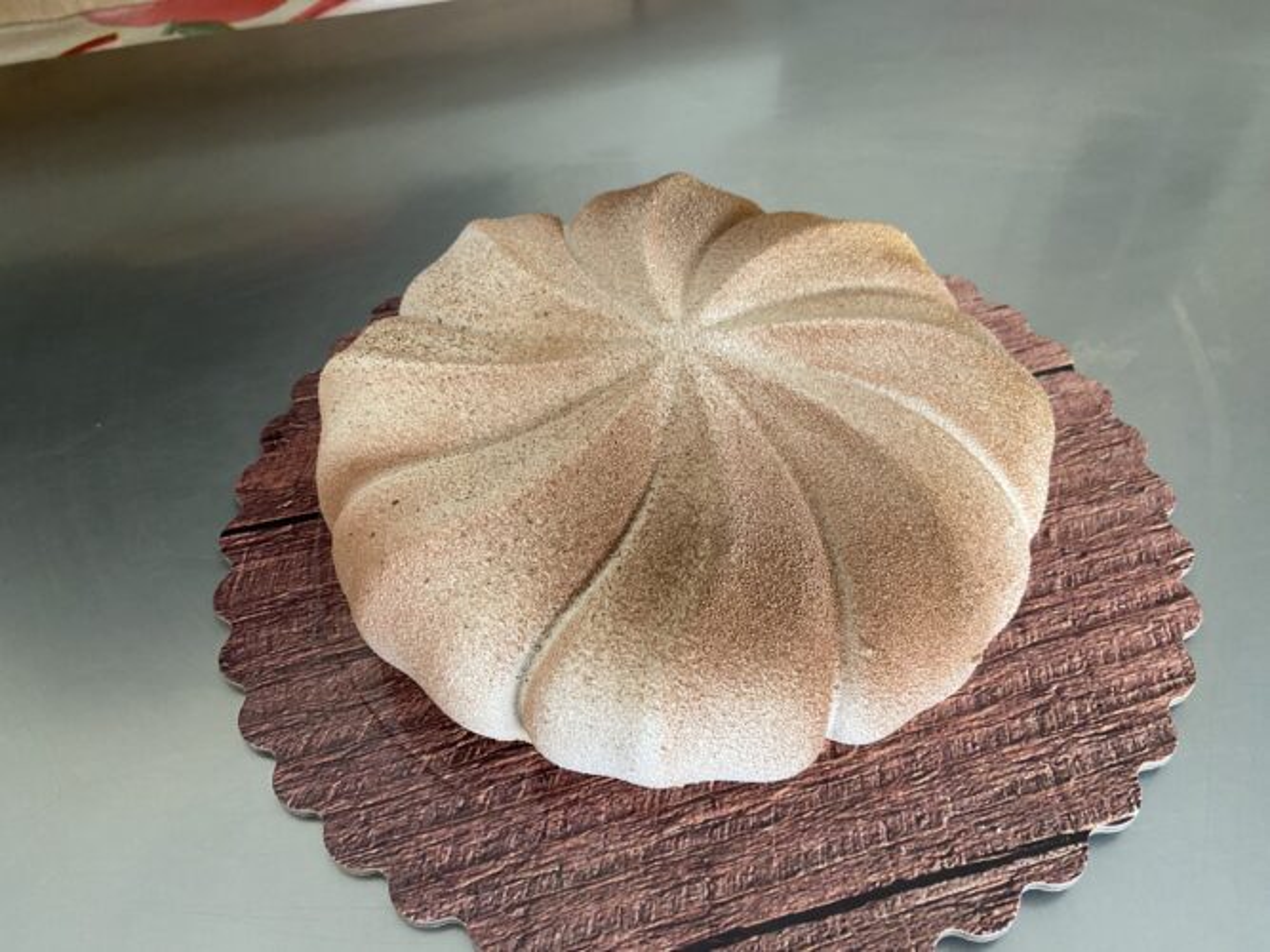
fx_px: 954
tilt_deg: -50.3
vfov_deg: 53.0
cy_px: 476
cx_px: 635
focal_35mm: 26
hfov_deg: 67.3
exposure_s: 1/60
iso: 320
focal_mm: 4.25
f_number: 1.8
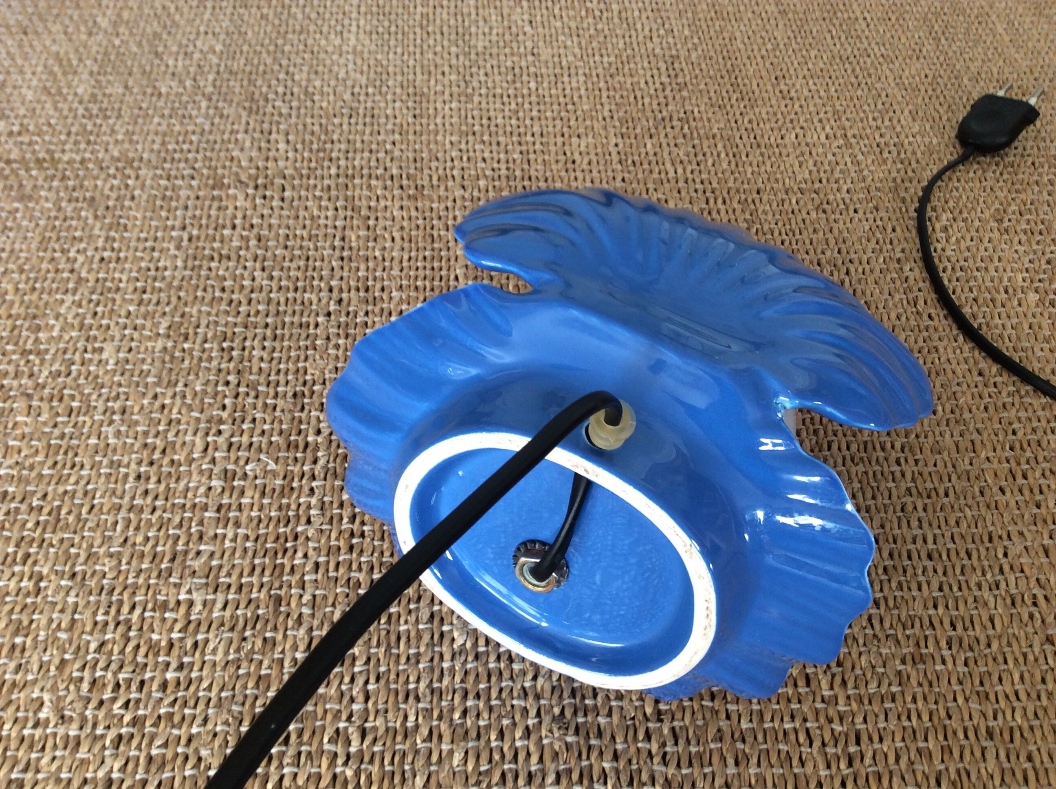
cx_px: 528
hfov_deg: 56.9
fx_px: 975
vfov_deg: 44.1
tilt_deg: -52.6
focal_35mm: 32
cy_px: 394
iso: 50
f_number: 2.4
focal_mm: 3.3
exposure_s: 1/25
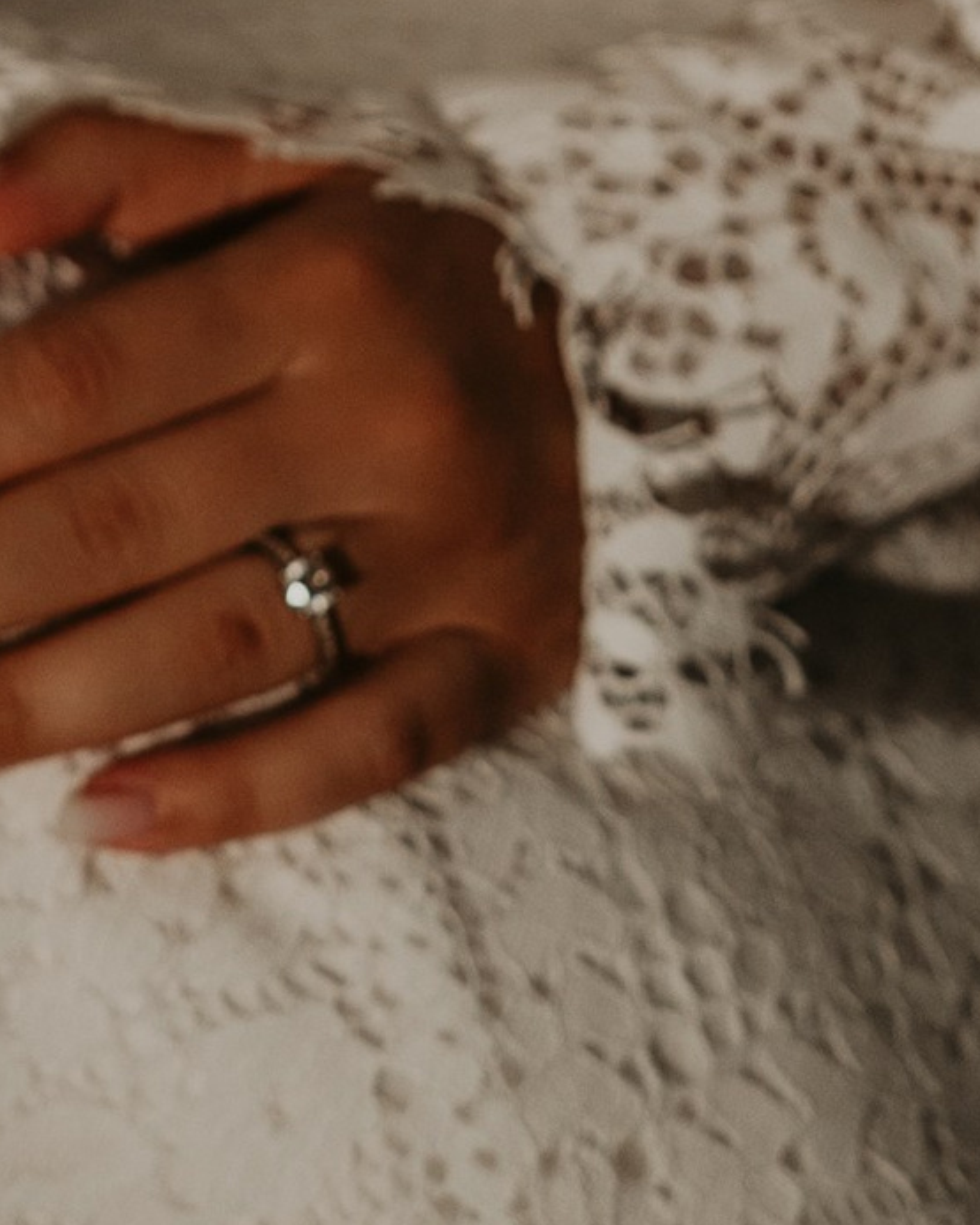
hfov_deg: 8.5
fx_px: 6601
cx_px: 182
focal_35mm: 182
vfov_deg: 9.8
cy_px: -1343
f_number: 2.5
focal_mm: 35
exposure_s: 1/250
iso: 400
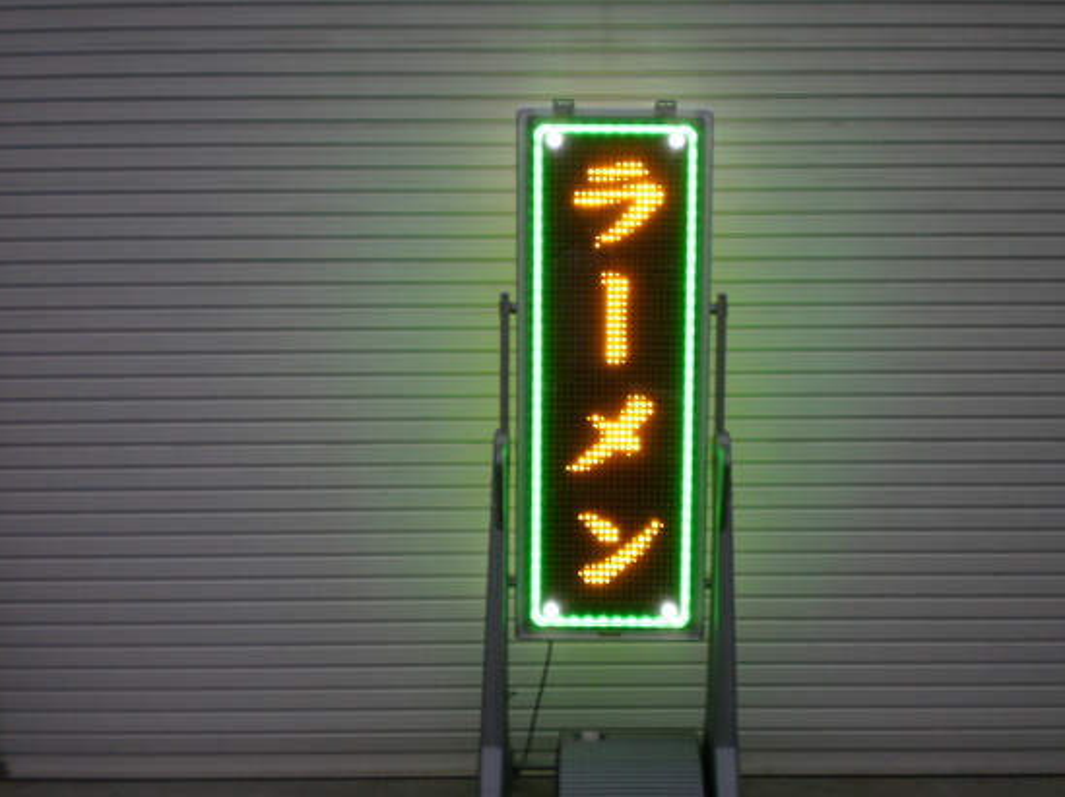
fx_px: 1507
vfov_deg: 29.6
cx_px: 605
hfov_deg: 38.9
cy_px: 413
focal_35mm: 49
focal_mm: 7.4
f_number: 3.5
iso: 125
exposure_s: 1/8
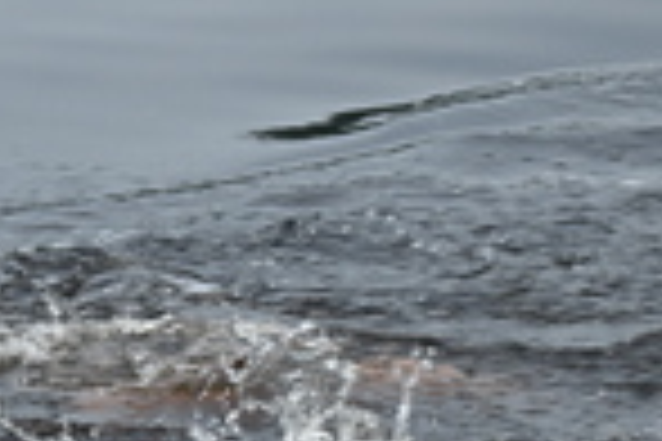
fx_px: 17229
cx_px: 117
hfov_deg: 2.2
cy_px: 691
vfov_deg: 1.5
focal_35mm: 937
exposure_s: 1/250
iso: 500
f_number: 9
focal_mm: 250
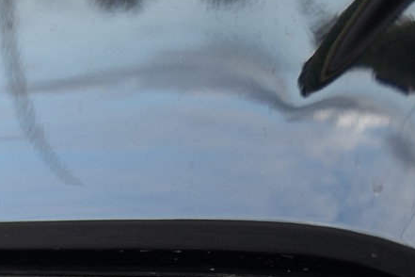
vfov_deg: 7.0
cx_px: 248
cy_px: 526
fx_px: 2202
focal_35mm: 191
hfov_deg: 10.8
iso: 100
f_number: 2.8
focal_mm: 35
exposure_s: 1/160
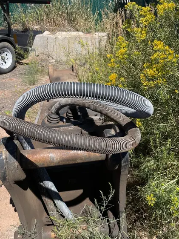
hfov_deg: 41.6
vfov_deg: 53.7
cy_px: 139
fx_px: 234
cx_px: 70
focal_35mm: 34
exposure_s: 1/3040
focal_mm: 4.2
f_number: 1.6
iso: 50
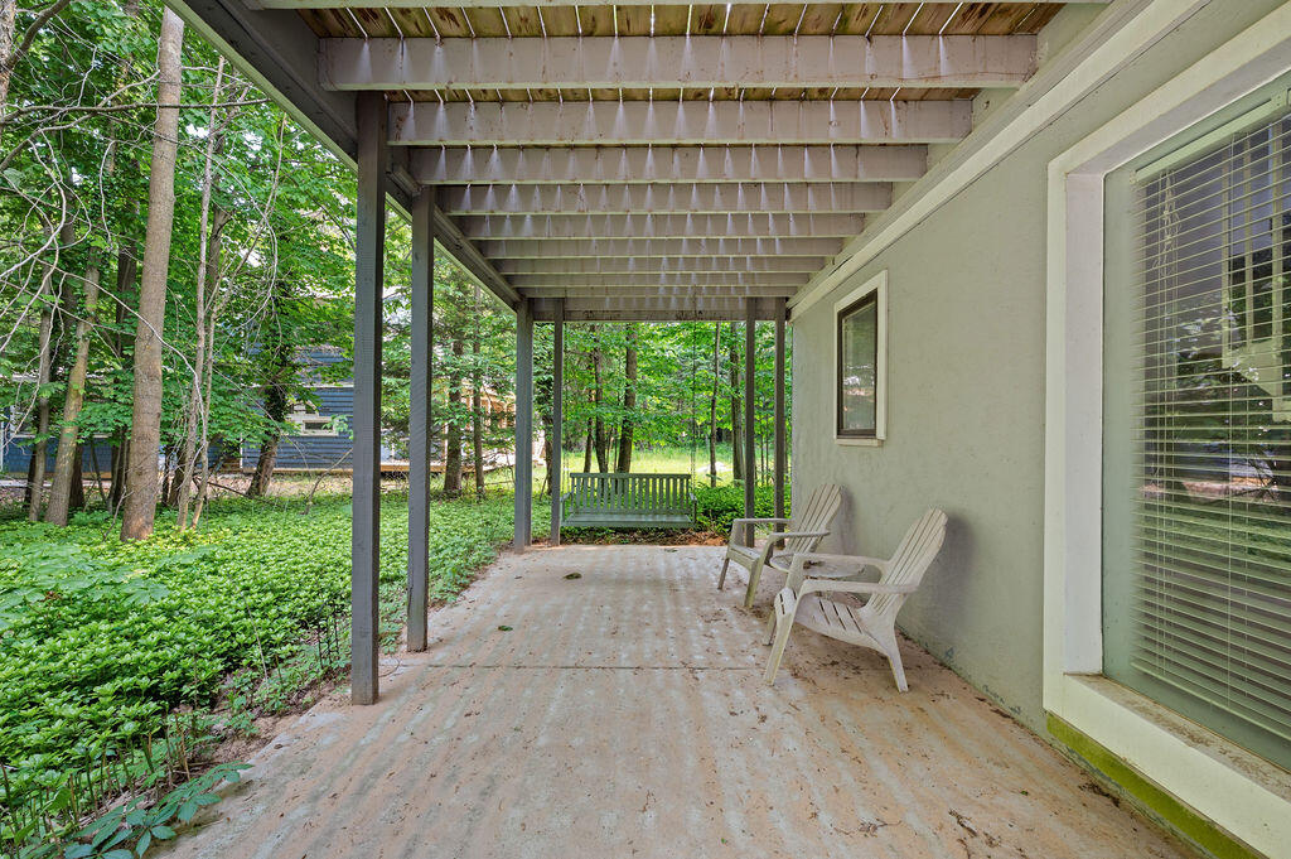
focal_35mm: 14
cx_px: 646
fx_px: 502
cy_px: 430
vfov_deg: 81.1
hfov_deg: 104.3
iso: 250
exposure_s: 1/2
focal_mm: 14
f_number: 10
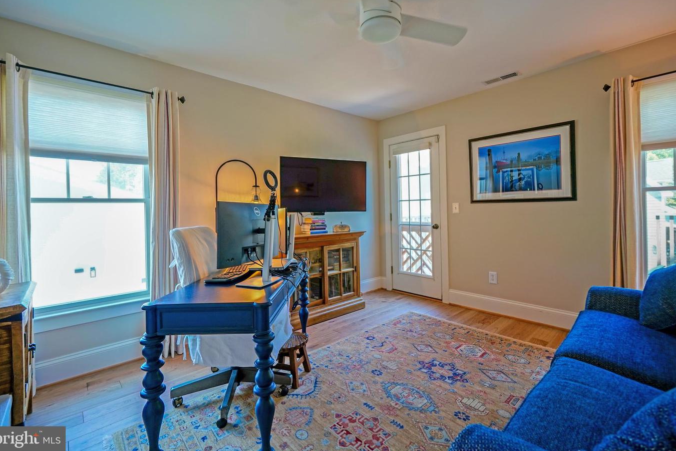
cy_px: 211
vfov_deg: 73.7
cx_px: 348
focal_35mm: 16
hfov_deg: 96.7
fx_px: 300
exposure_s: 1/30
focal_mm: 10
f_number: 2.8
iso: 250
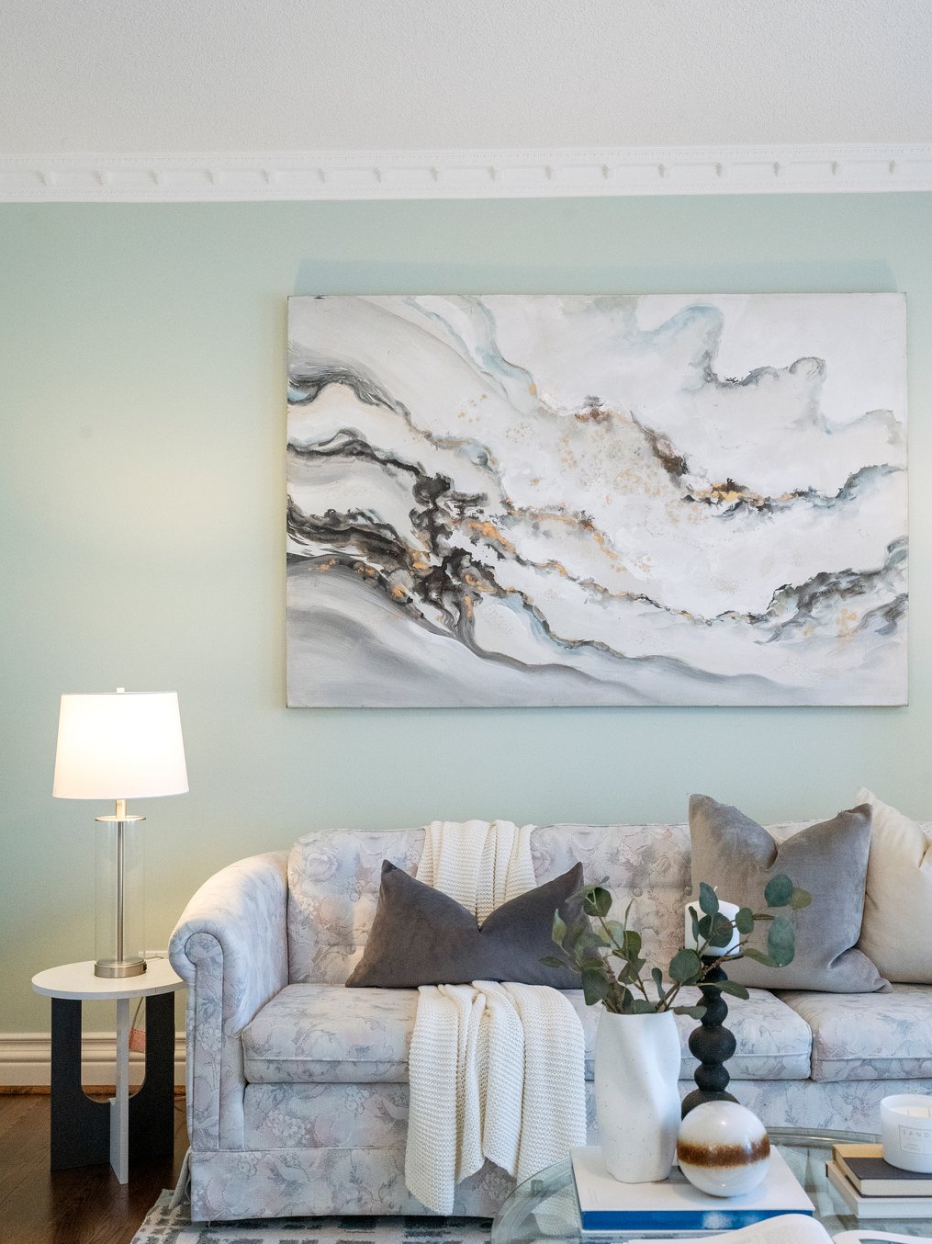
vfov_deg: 51.3
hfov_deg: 39.6
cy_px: 667
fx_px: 1293
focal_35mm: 36
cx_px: 469
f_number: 9
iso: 6400
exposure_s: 1/40
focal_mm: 33
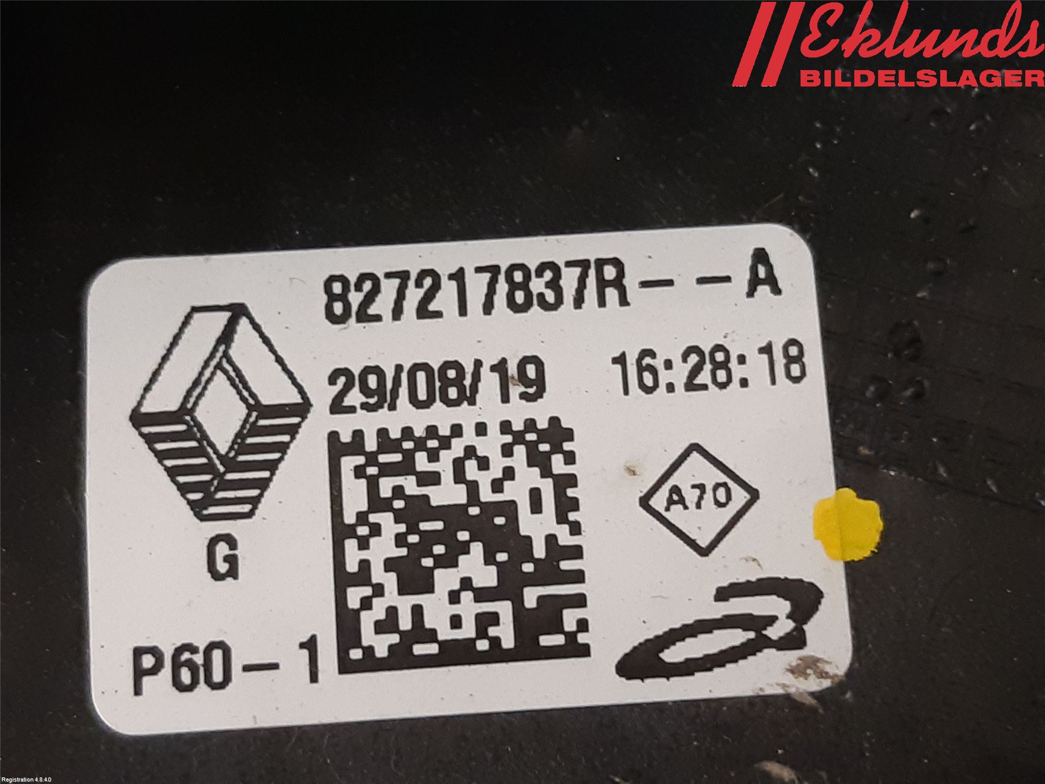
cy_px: 392
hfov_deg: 67.3
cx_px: 522
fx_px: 785
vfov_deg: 53.1
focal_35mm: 26
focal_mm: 3.93
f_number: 1.7
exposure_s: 1/50
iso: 200
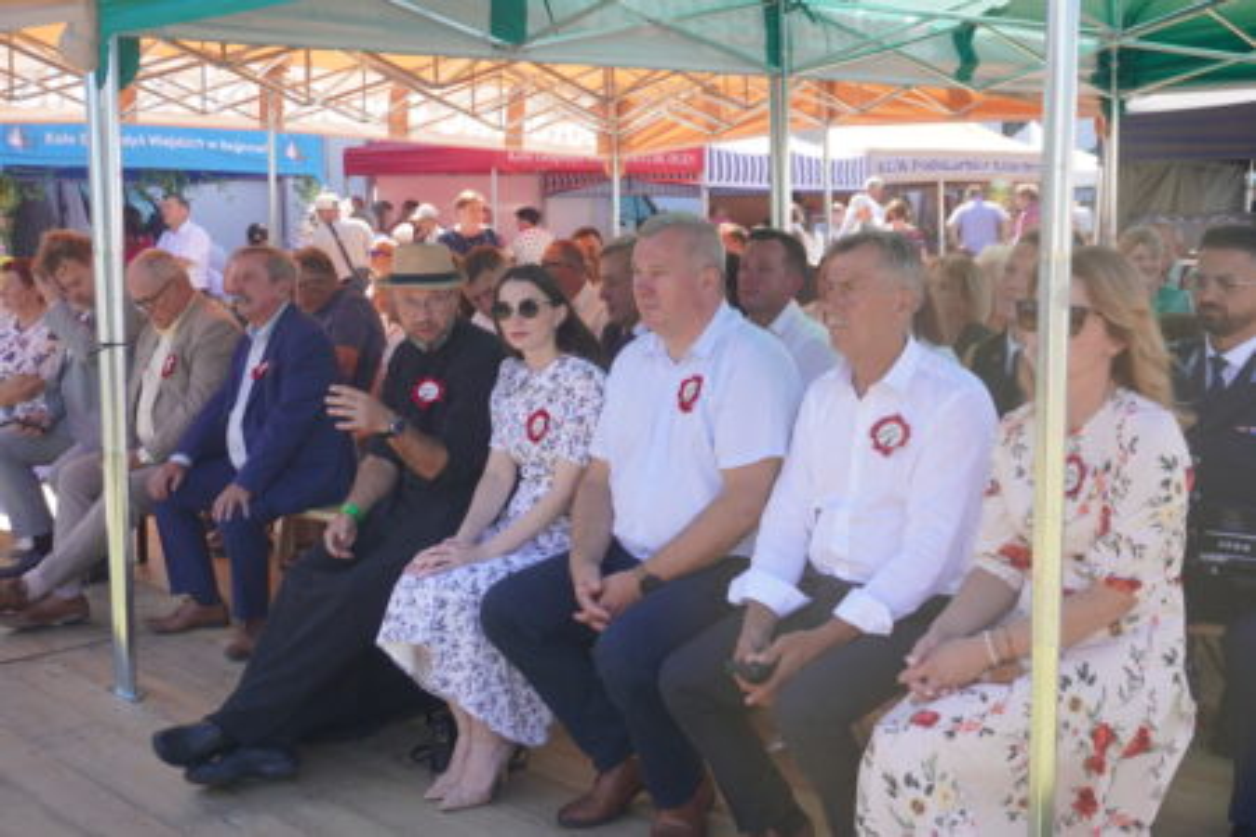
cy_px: 418
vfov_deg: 33.0
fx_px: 1413
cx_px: 628
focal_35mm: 40
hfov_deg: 47.9
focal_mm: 27
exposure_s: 1/160
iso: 100
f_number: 4.5
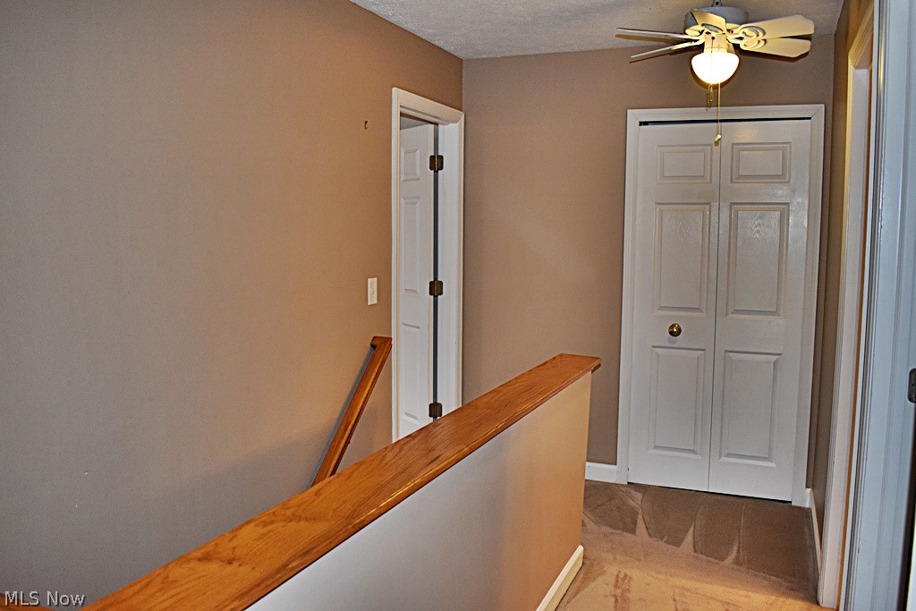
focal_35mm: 30
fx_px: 763
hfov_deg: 61.9
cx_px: 458
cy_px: 306
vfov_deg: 43.6
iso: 800
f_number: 3.8
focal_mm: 20
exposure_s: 1/200
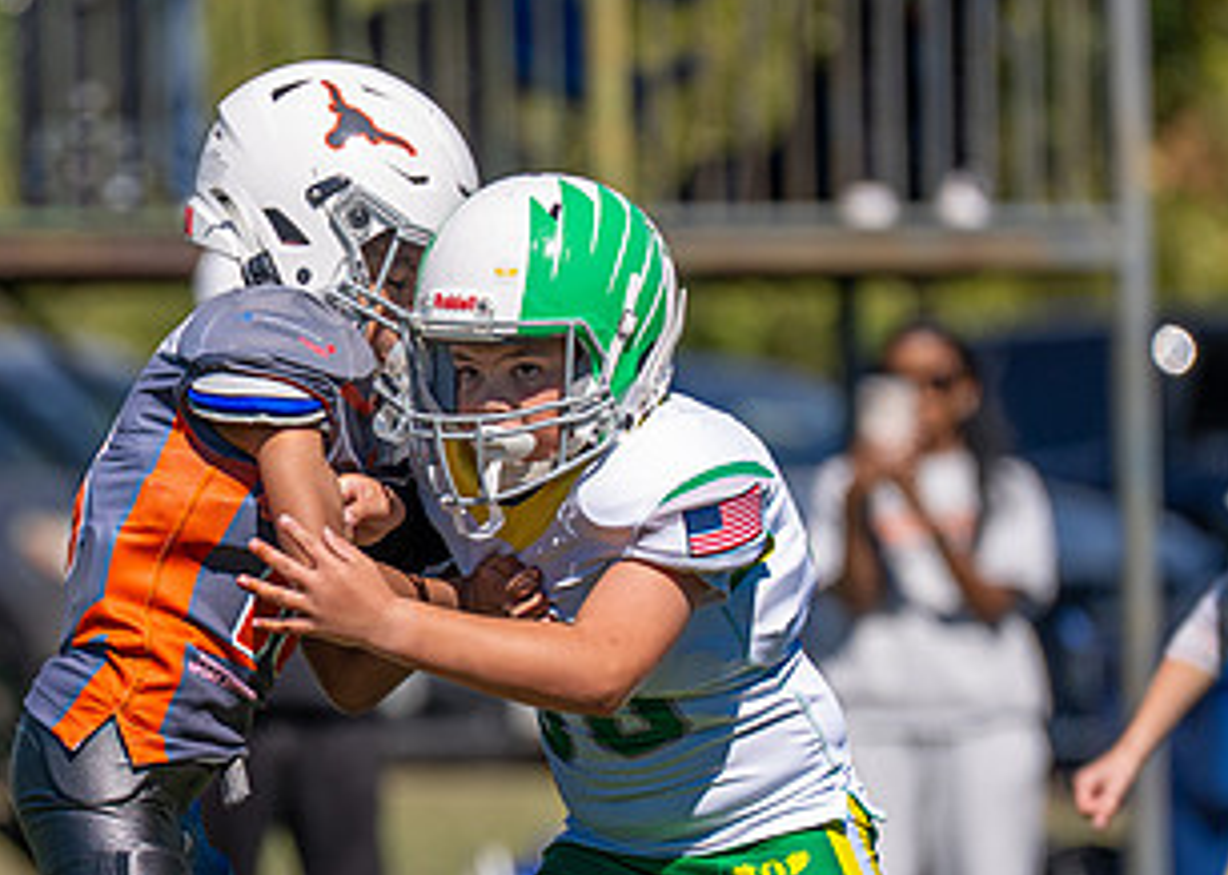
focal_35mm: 594
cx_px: 355
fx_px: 20698
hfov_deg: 3.4
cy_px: 569
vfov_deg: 2.4
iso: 160
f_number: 2.8
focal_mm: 200
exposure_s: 1/4000
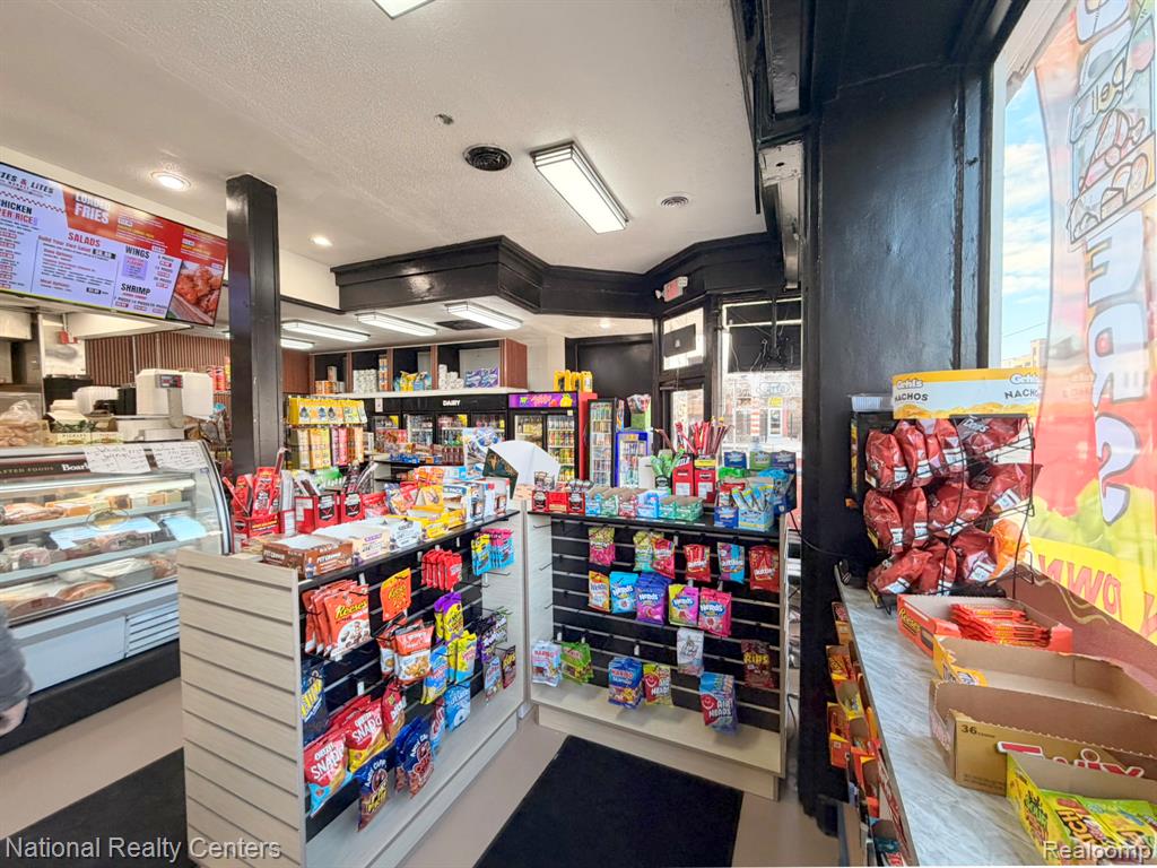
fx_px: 468
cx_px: 578
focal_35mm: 14
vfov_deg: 85.7
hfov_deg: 102.1
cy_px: 434
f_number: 2.2
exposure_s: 1/120
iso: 160
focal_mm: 2.2
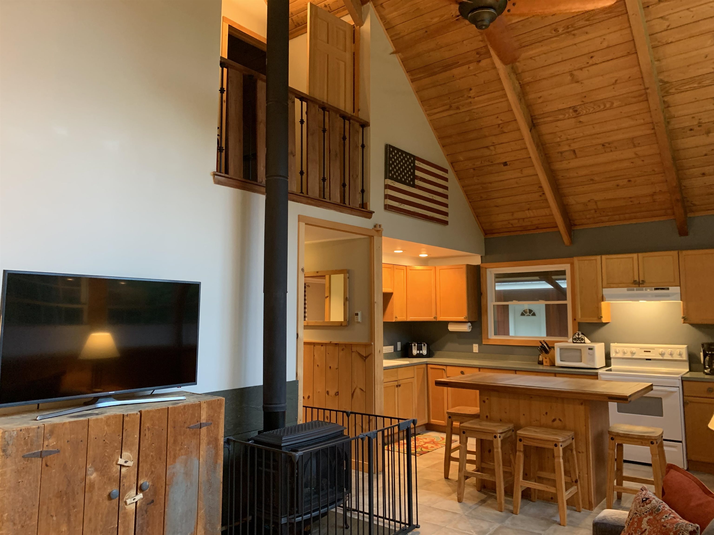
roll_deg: +0.4
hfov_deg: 67.3
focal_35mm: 26
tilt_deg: +4.1
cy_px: 268
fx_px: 536
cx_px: 357
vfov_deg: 53.1
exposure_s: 1/40
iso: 320
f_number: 1.8
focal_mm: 4.25
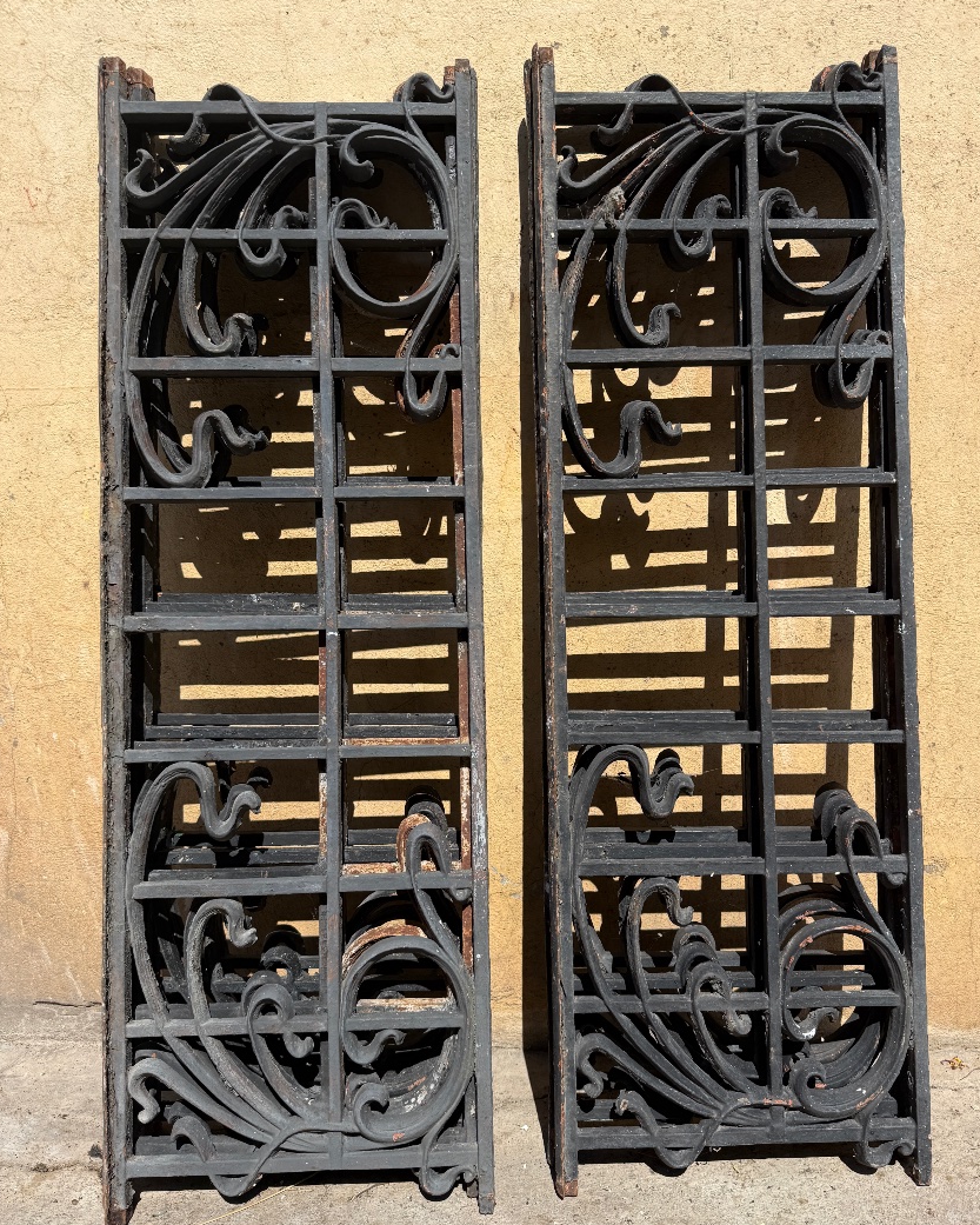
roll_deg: +2.1
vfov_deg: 64.1
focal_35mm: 27
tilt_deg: -6.7
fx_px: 979
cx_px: 524
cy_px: 630
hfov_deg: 53.1
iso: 80
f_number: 1.78
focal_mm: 6.76
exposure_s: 1/4975
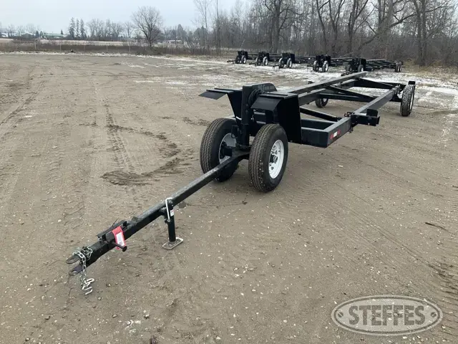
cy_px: 172
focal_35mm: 29
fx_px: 384
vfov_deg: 48.2
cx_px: 229
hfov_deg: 61.7
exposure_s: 1/158
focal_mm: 3
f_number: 1.8
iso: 20
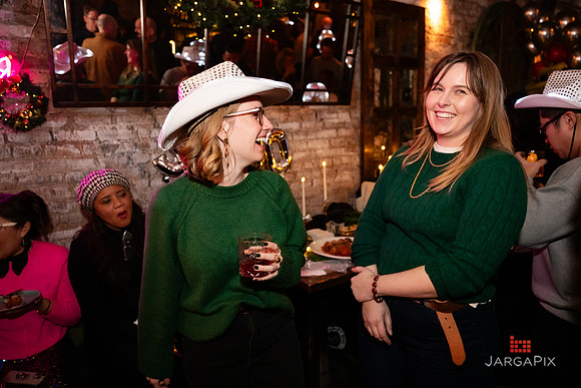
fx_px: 418
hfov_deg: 69.6
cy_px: 194
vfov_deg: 49.8
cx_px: 290
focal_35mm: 26
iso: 3200
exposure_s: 1/100
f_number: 3.2
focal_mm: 25
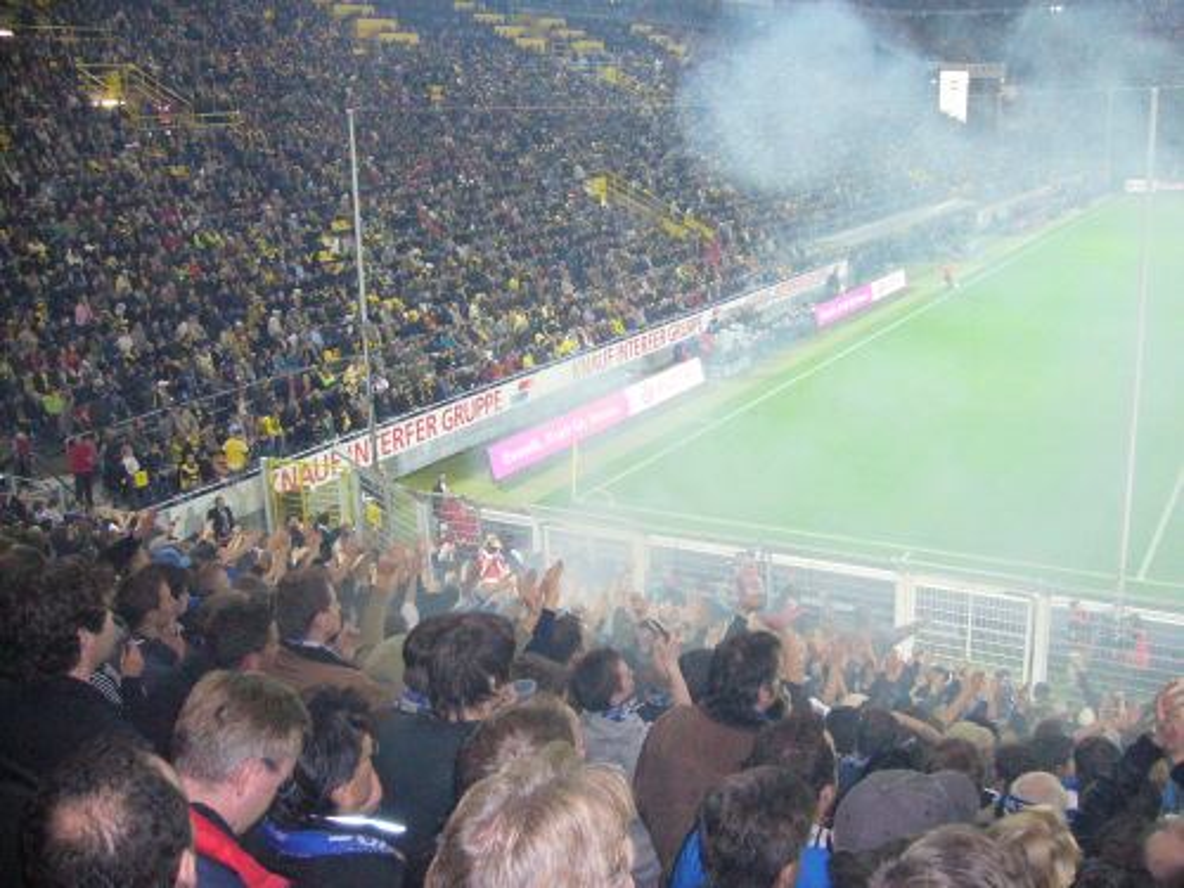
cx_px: 592
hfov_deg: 52.6
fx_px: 1197
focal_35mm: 35
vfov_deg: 40.7
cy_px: 444
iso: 400
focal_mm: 5.8
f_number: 2.8
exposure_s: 1/60
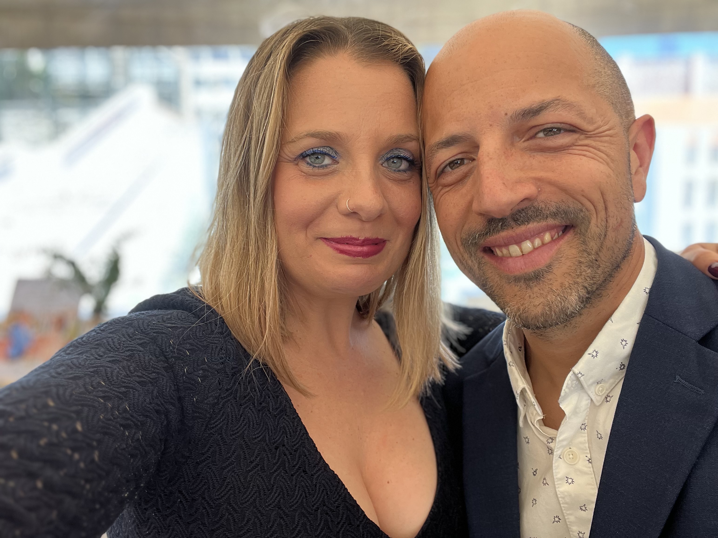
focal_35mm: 30
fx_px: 622
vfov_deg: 46.8
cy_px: 269
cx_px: 359
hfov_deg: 60.0
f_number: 2.2
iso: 40
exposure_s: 1/142
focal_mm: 2.71
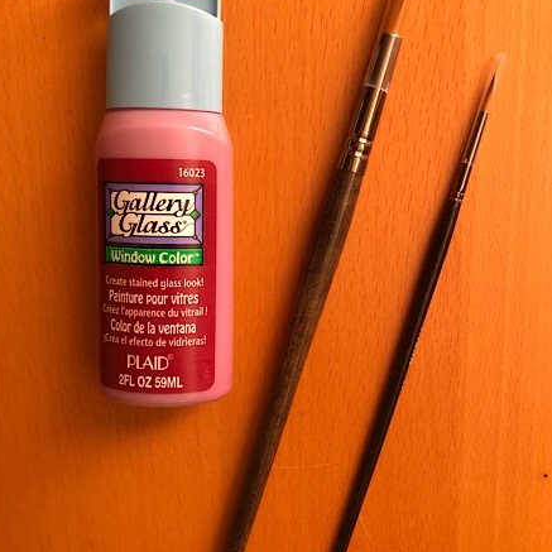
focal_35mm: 34
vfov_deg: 48.4
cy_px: 246
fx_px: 613
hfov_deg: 48.4
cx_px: 269
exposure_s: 1/9
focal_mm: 3.99
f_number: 1.8
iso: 100
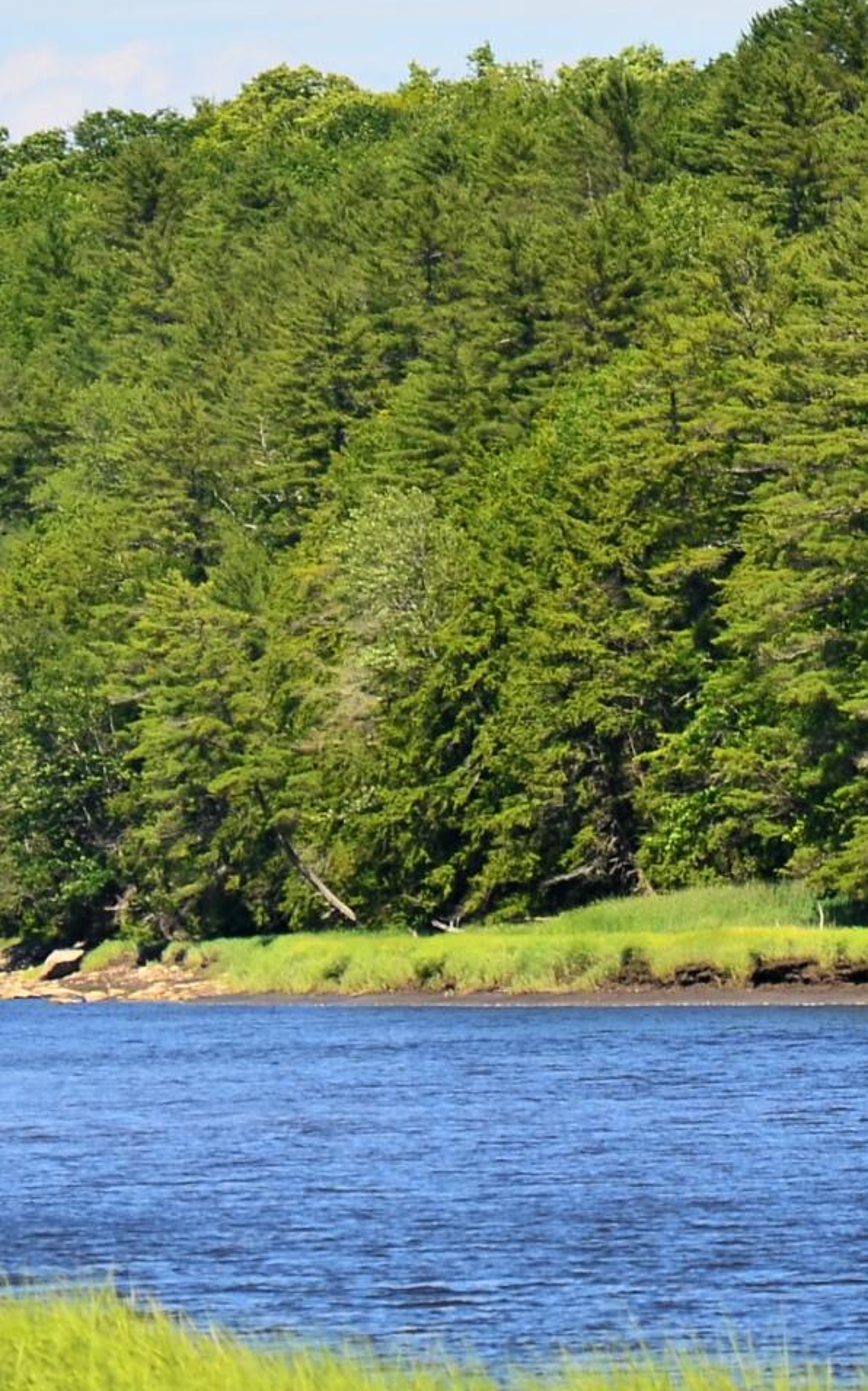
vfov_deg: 4.5
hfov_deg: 2.8
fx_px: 17795
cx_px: 670
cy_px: 693
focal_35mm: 470
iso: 100
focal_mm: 98
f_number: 5.6
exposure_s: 1/320
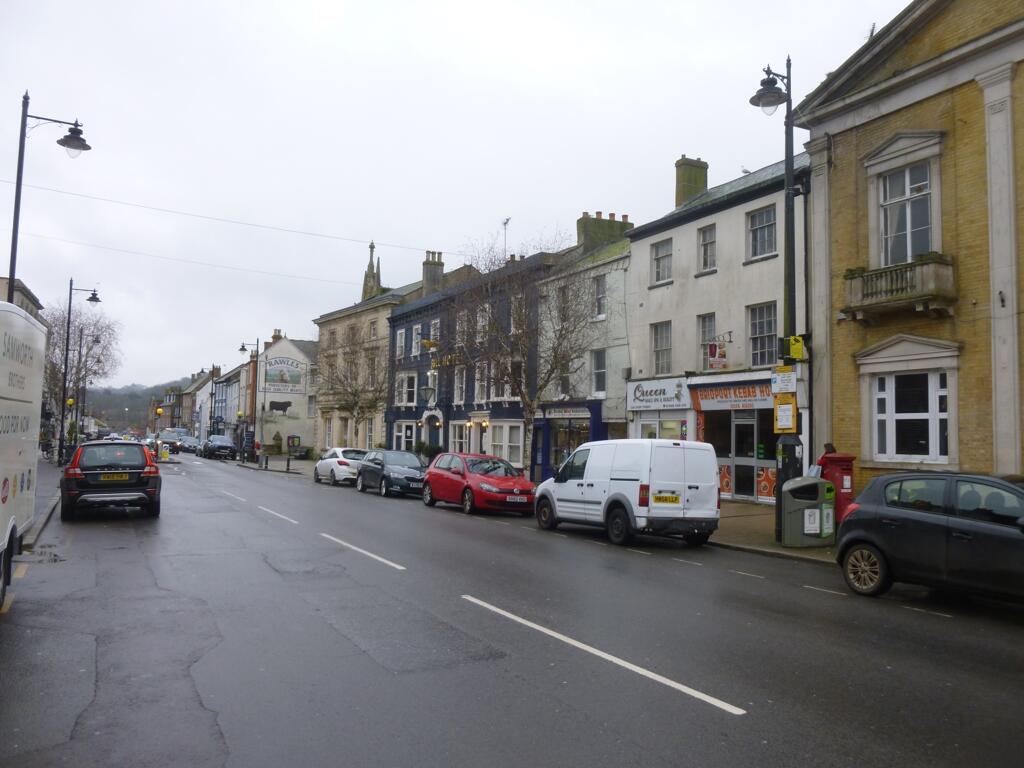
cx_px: 512
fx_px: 799
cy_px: 384
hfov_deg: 65.3
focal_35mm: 27
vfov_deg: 51.4
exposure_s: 1/100
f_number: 3.3
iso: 100
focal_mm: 4.9
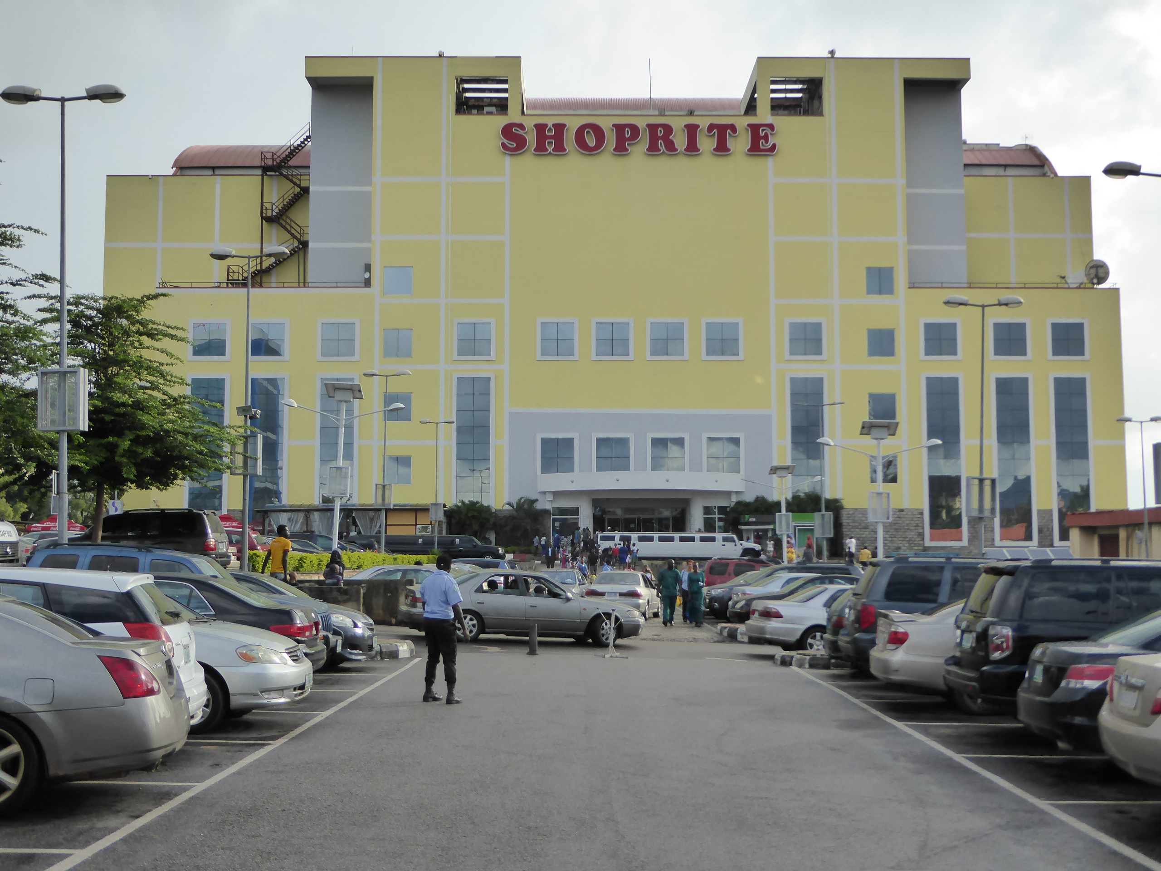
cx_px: 580
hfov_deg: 41.2
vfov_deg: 31.5
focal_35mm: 46
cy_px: 436
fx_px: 1543
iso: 160
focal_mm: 7.8
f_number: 3.9
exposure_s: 1/500
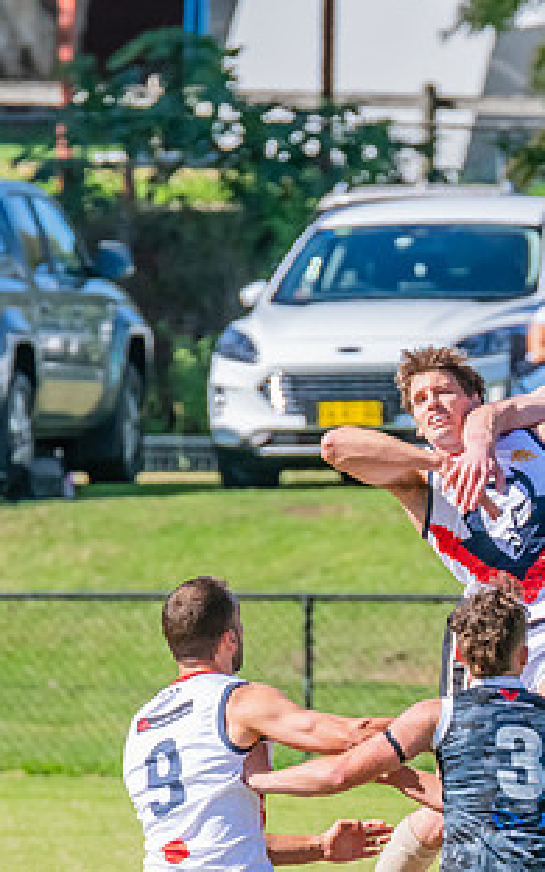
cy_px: 582
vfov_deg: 1.9
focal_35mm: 1109
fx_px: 26355
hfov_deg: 1.2
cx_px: 515
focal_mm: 460
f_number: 14
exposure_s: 1/1250
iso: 1600
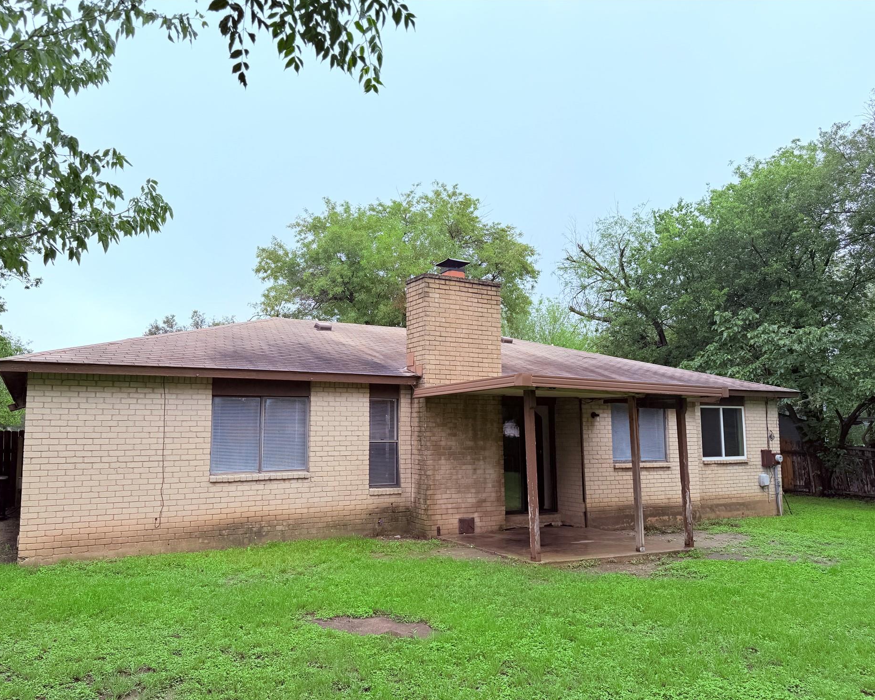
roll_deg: -0.3
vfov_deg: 54.9
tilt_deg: +6.7
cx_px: 412
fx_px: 673
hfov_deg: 66.0
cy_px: 363
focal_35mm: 26
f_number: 1.78
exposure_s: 1/3425
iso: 80
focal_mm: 6.76
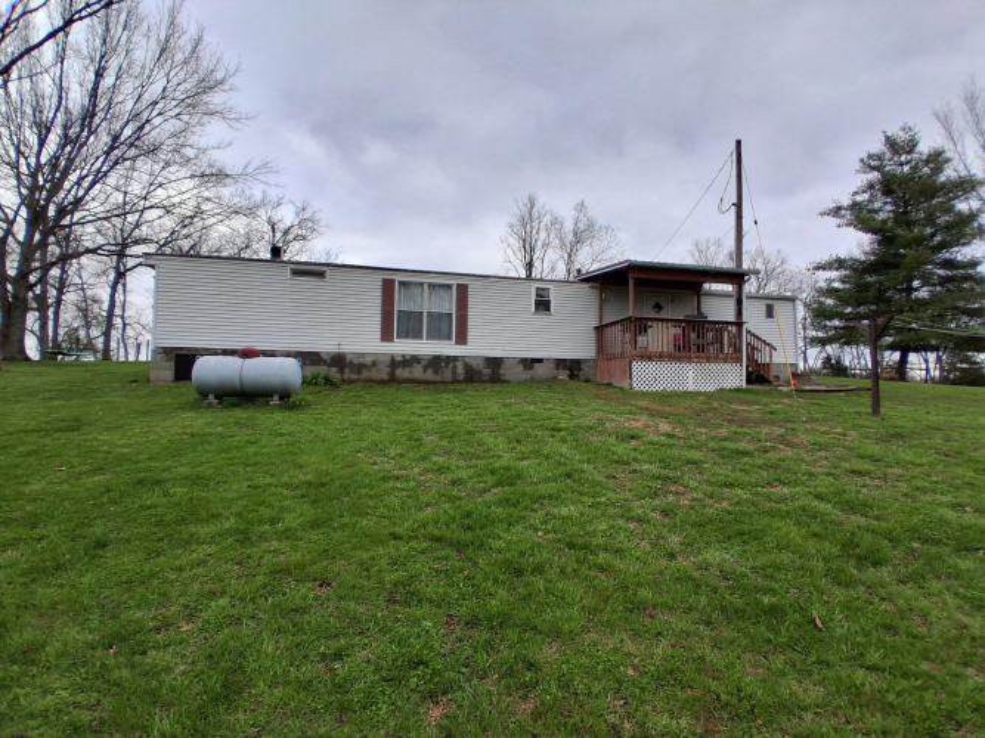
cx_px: 492
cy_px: 369
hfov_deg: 91.0
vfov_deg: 74.7
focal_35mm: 17
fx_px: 484
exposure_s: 1/439
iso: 50
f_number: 2.2
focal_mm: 1.4
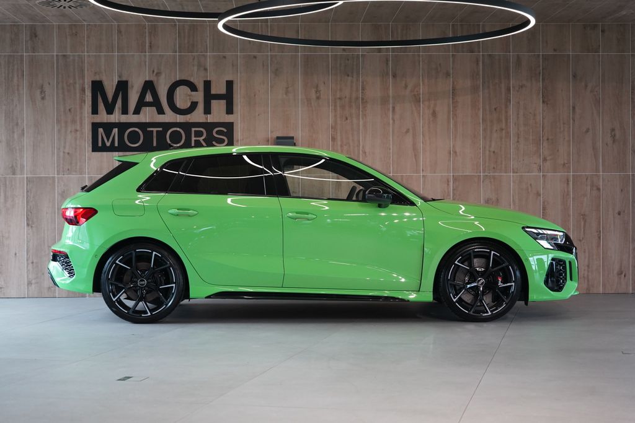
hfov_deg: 32.4
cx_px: 318
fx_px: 1094
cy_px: 212
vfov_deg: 21.9
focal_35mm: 62
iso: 3200
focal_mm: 62
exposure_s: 1/160
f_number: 5.6
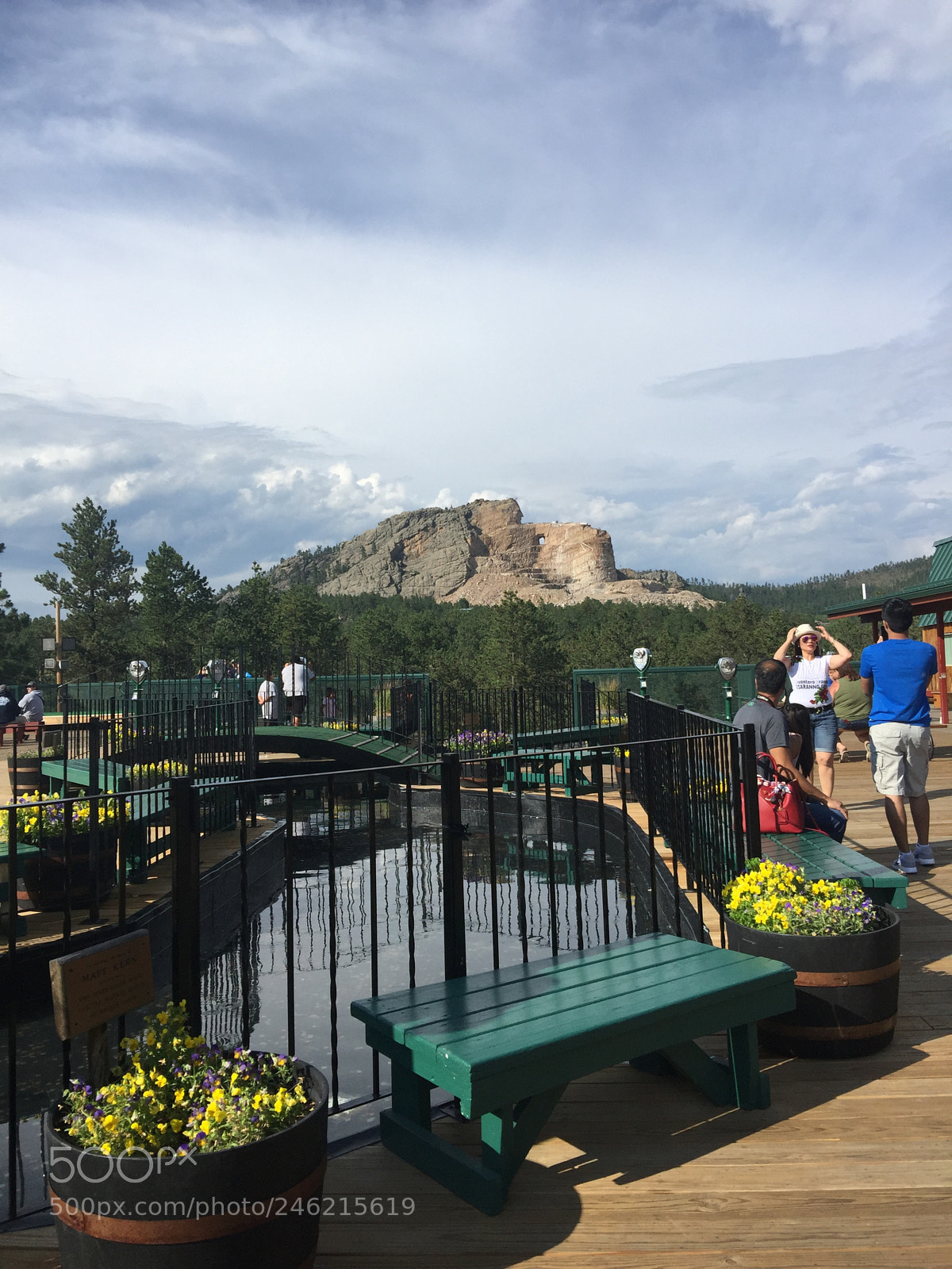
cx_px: 476
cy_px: 634
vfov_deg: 61.7
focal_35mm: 29
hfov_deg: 48.2
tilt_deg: +3.2
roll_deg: +0.8
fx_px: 1063
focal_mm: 4.15
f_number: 2.2
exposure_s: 1/2825
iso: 32
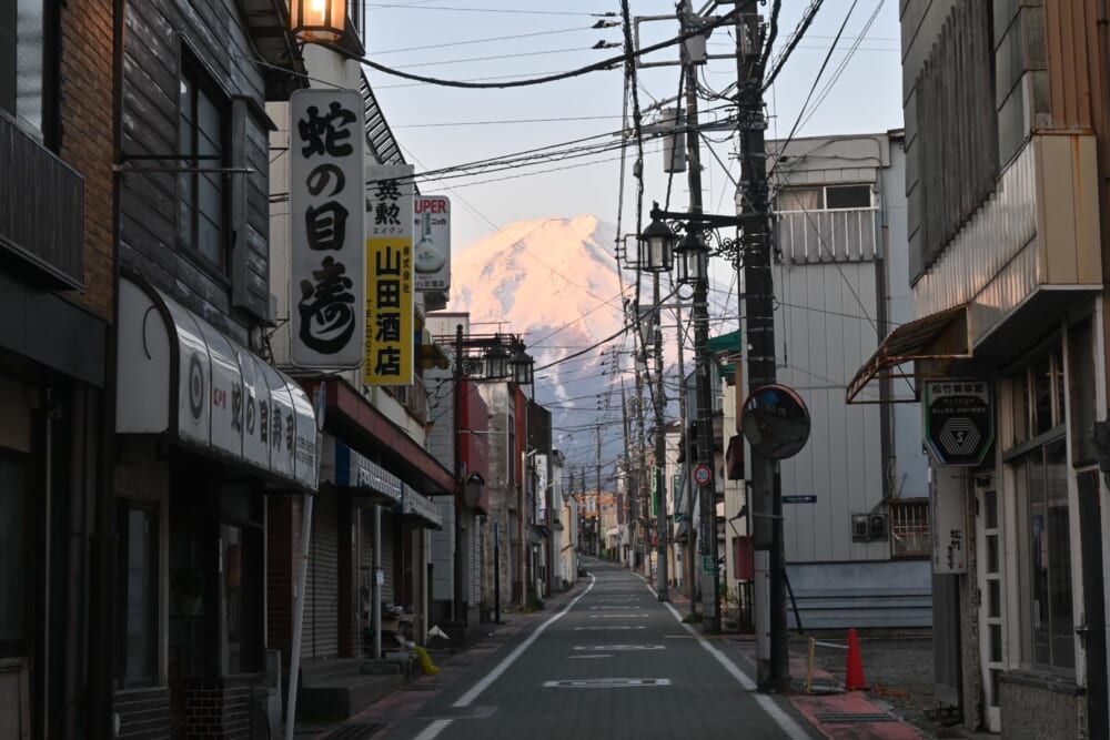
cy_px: 370
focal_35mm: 66
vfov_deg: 20.6
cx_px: 555
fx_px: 2035
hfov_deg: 30.5
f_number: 6
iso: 400
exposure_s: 1/200
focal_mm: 44
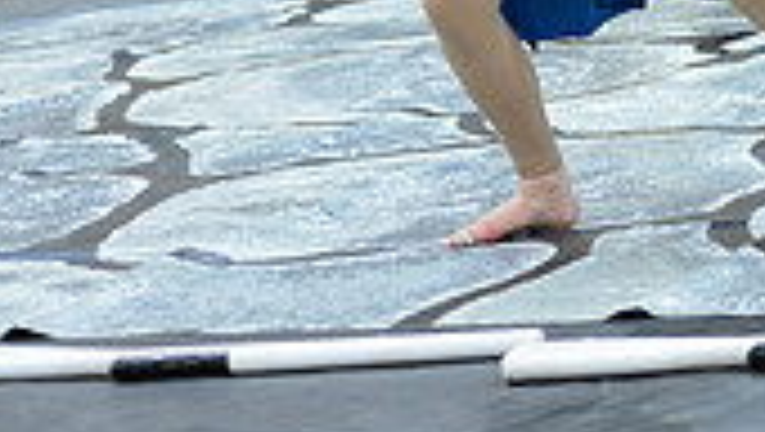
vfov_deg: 6.1
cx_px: 616
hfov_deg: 11.1
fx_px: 3939
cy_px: -446
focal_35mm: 194
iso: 4000
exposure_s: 1/320
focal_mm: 70
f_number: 2.8
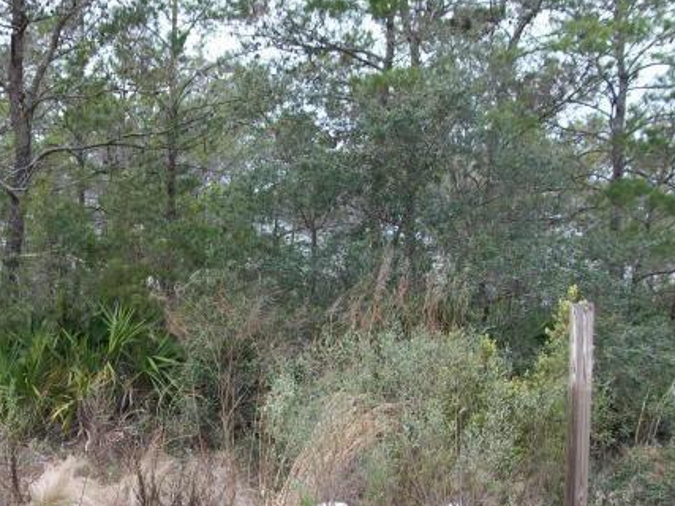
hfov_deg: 37.2
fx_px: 994
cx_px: 234
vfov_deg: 28.2
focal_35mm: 51
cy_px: 372
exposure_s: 1/283
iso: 64
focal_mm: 5.7
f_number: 2.8
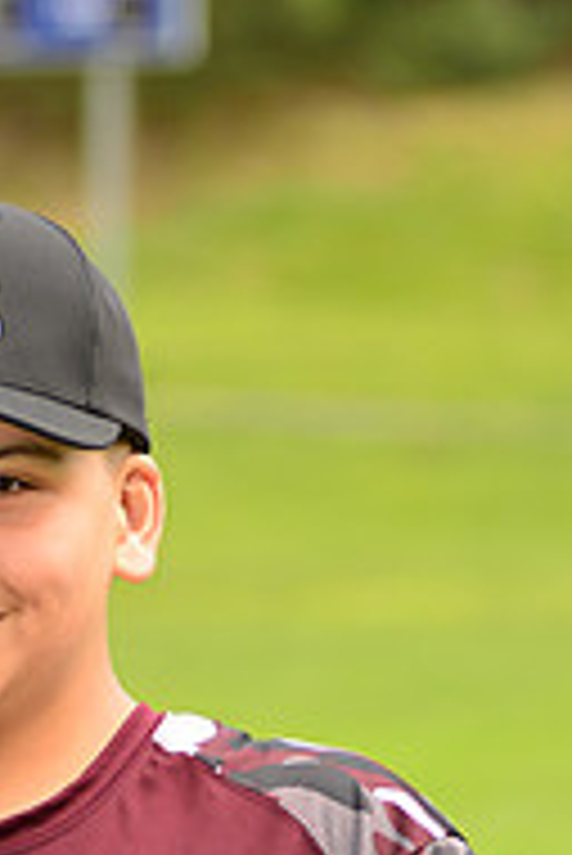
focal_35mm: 354
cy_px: 968
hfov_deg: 3.9
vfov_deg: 5.8
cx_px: 38
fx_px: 8421
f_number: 5
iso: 100
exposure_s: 1/250
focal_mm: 116
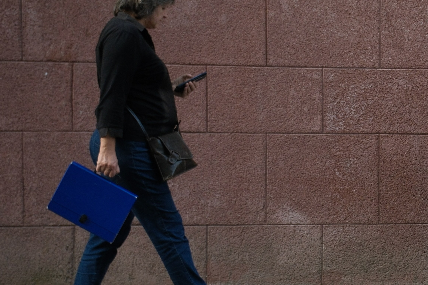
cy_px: 150
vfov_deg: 21.9
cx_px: 266
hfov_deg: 32.2
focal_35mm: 62
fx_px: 737
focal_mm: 27
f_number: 4
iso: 640
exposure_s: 1/850
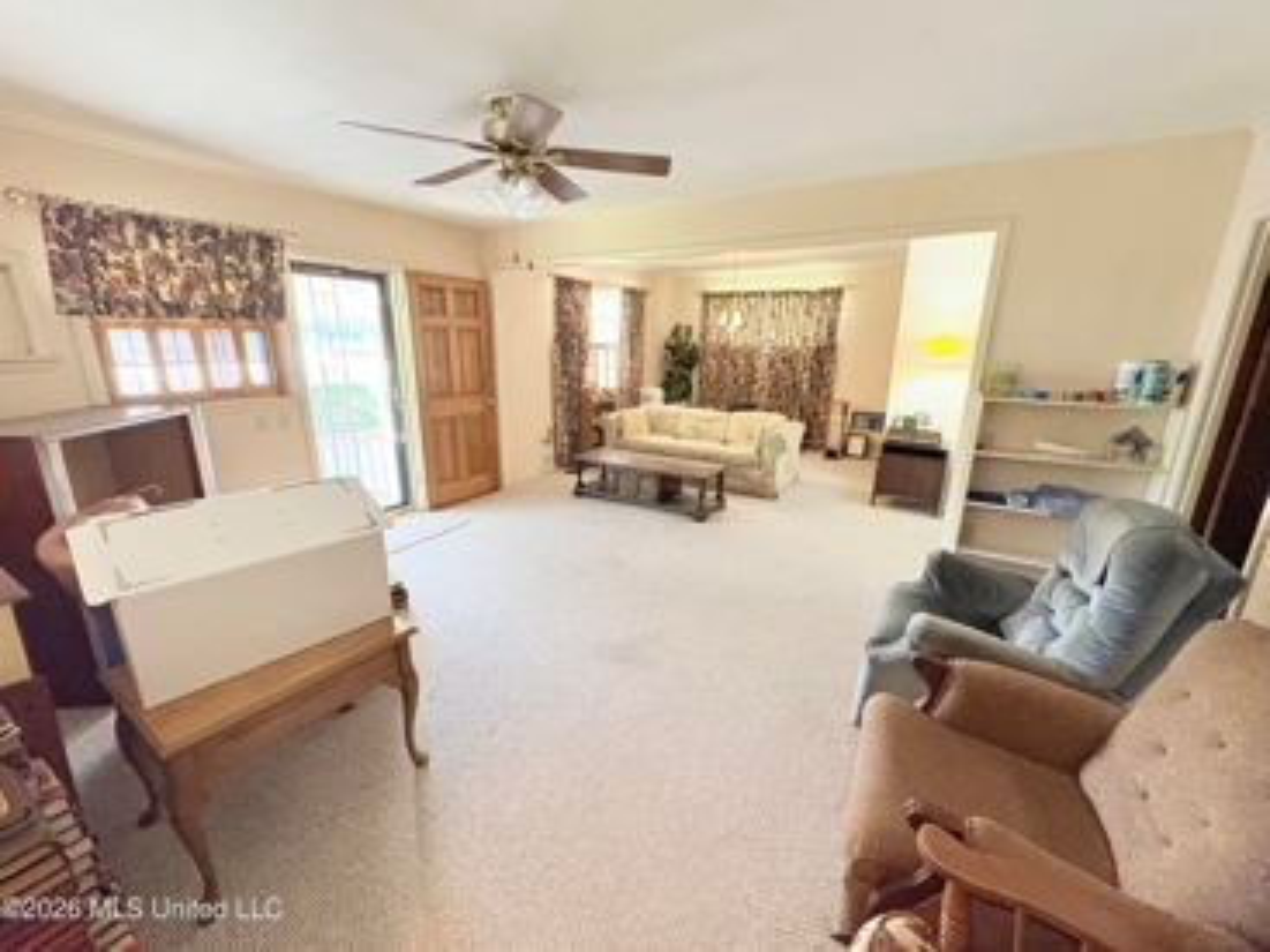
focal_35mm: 14
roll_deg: -0.3
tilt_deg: -14.4
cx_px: 635
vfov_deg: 85.6
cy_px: 476
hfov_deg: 102.1
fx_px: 513
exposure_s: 1/60
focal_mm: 2.22
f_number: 2.2
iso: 500
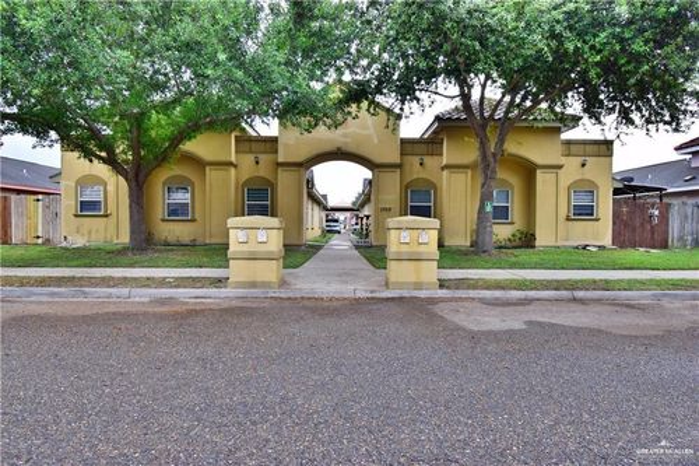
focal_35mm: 20
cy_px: 233
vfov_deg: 63.2
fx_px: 378
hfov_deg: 85.4
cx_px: 350
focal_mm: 13
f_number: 9
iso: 400
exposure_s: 1/100
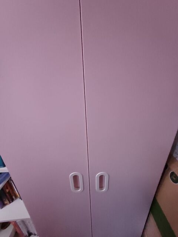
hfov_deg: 78.1
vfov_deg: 94.5
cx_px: 89
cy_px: 118
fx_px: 110
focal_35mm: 16
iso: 1600
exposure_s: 1/10
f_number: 2.2
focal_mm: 1.64
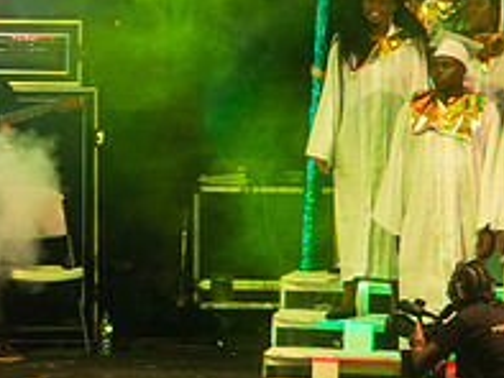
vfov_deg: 2.0
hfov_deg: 2.6
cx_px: -23
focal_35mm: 762
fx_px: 11101
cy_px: 33
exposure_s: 1/160
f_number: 5.6
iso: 2500
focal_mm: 270
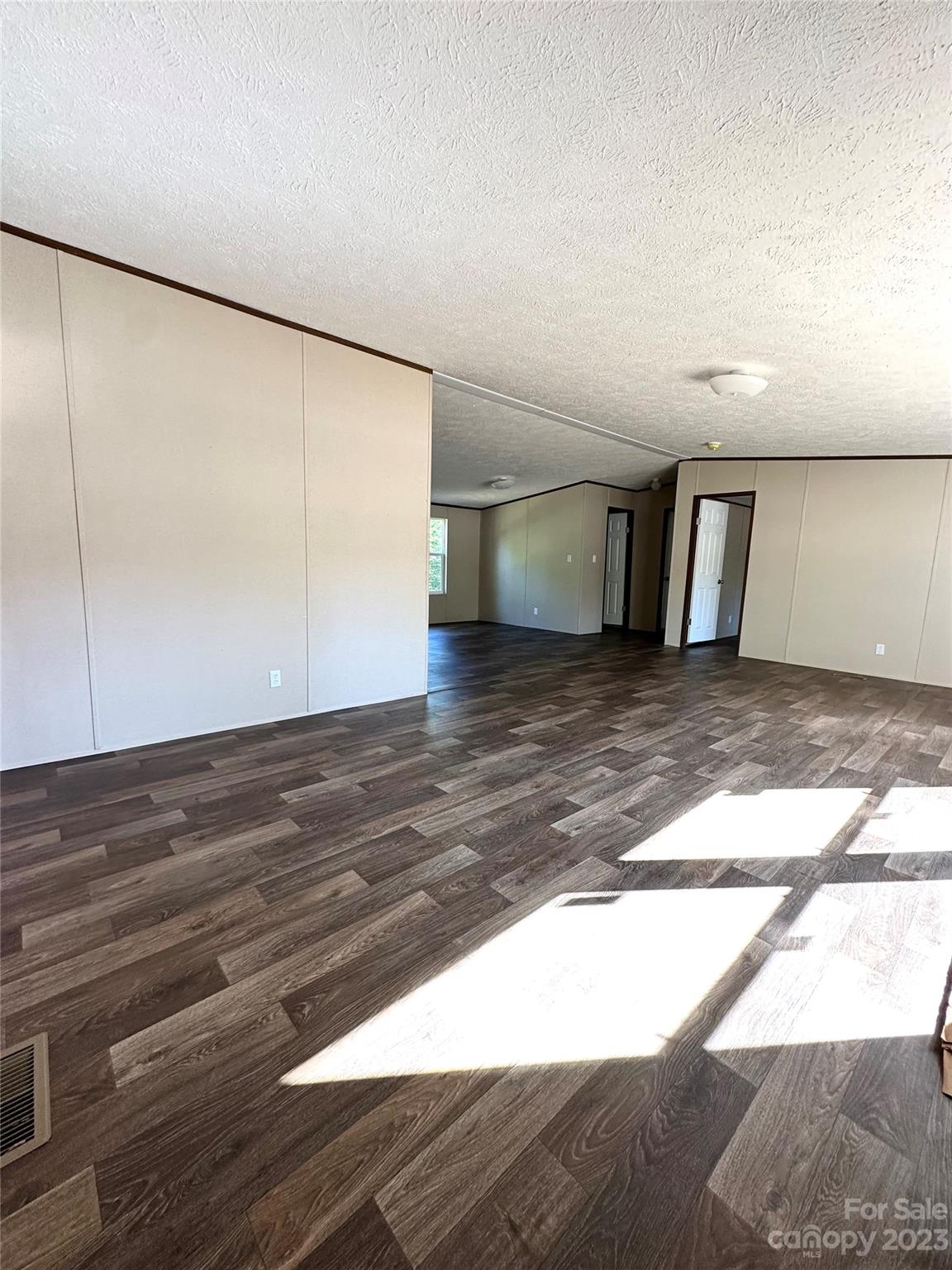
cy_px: 635
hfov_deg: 85.7
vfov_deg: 102.1
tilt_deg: -8.0
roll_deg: -1.0
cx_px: 476
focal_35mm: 14
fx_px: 513
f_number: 2.2
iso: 200
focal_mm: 2.22
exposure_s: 1/99
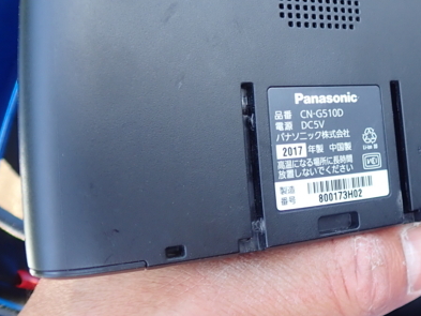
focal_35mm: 61
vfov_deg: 23.8
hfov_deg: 30.0
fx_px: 742
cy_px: 76
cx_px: 396
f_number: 2.3
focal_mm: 5.5
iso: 100
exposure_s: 1/160
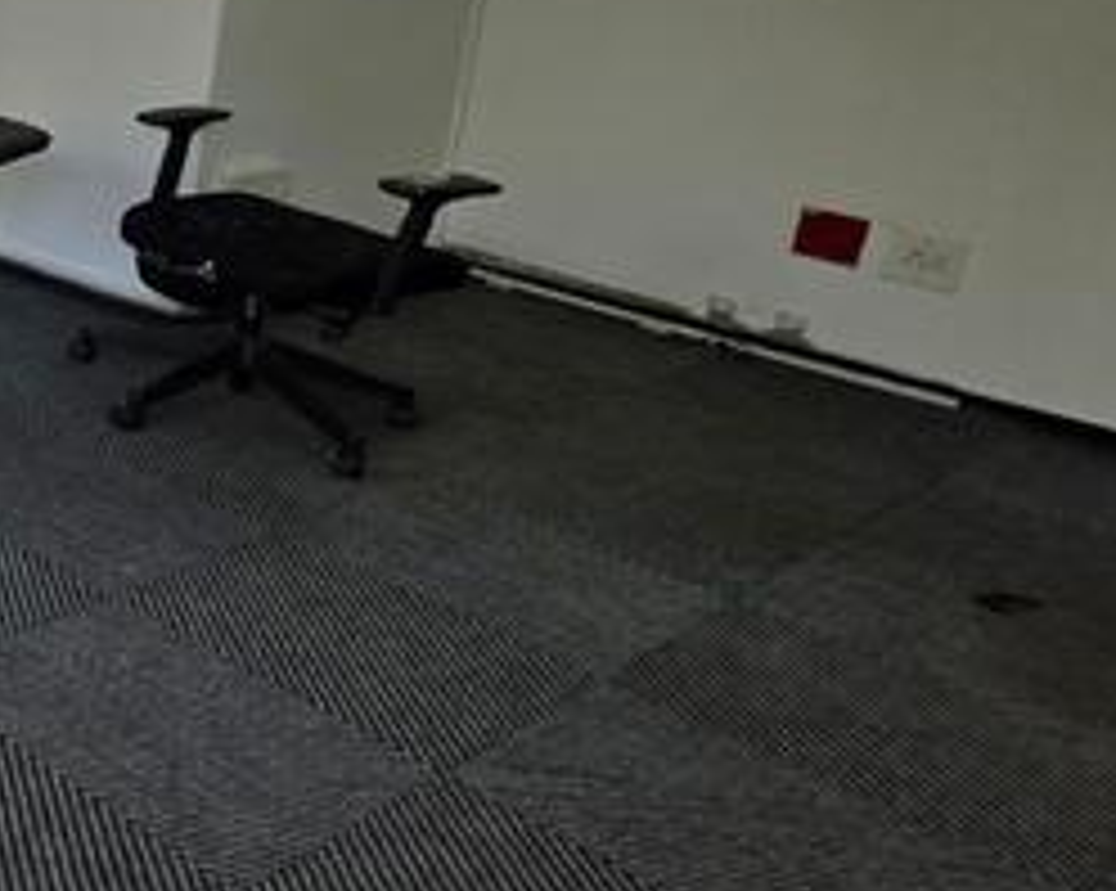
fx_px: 1353
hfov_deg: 26.6
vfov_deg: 34.1
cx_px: -666
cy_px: 58
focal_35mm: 41
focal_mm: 2.2
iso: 20
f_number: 1.9
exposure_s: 1/100
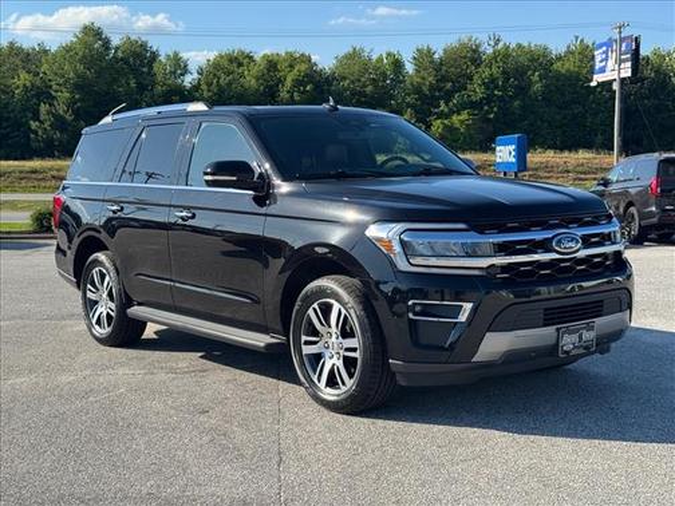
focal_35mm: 48
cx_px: 338
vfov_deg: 30.3
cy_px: 253
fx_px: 936
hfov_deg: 39.7
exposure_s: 1/2045
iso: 64
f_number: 1.78
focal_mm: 6.76
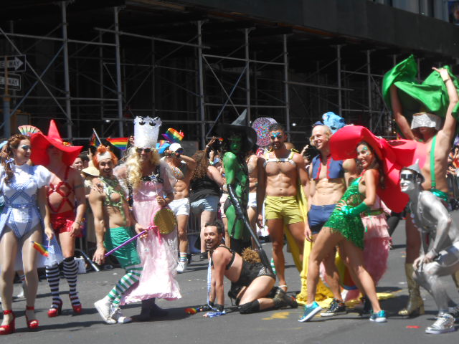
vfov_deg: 15.9
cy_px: 172
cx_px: 230
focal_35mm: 93
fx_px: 1233
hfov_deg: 21.1
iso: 80
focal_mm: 16.5
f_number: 4.6
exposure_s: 1/320
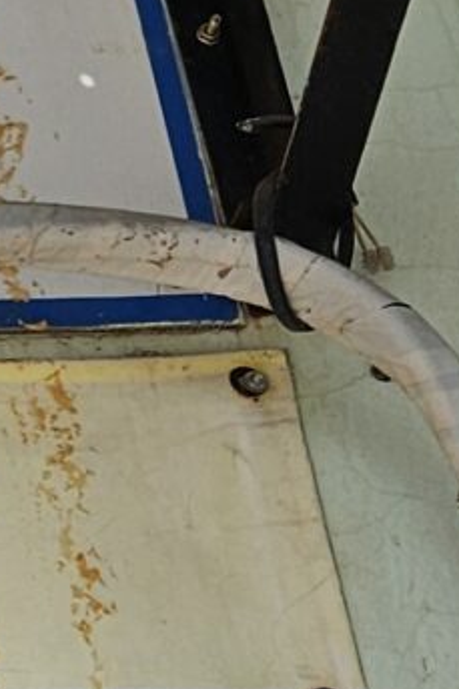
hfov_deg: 6.6
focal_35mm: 178
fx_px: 3407
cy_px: 174
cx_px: -1181
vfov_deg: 11.5
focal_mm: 5.4
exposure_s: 1/1376
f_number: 1.8
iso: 40
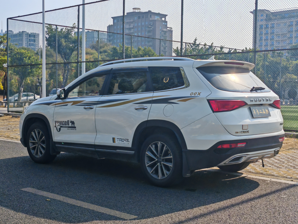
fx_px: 465
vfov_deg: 27.0
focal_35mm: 54
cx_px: 149
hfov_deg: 35.5
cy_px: 112
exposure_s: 1/1800
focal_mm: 5.3
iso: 50
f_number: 1.9
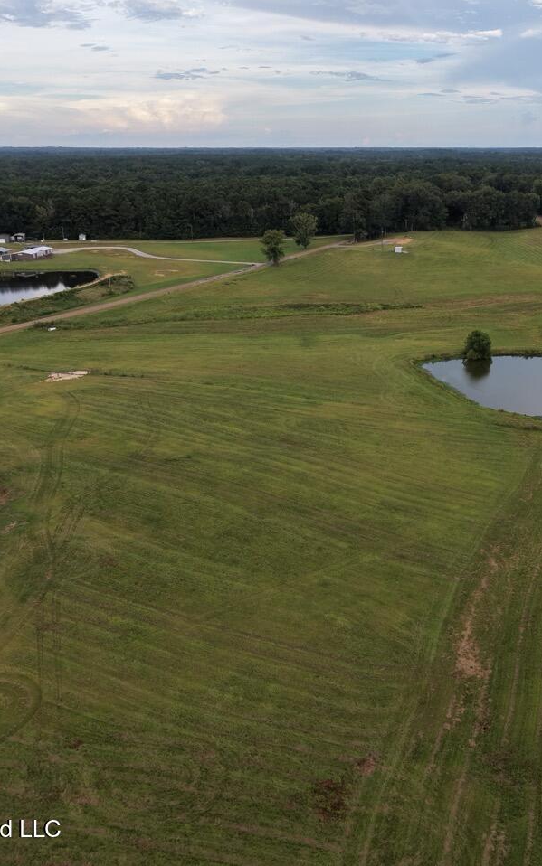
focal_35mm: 34
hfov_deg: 36.6
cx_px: 388
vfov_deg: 56.7
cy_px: 433
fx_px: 803
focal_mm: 8.67
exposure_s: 1/1500
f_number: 1.8
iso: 240
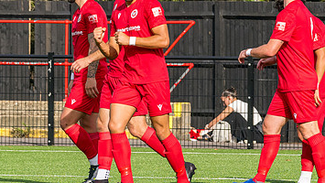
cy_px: 34
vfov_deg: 2.1
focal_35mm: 576
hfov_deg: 3.7
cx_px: 204
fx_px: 4966
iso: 400
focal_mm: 135
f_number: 5
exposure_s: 1/2500
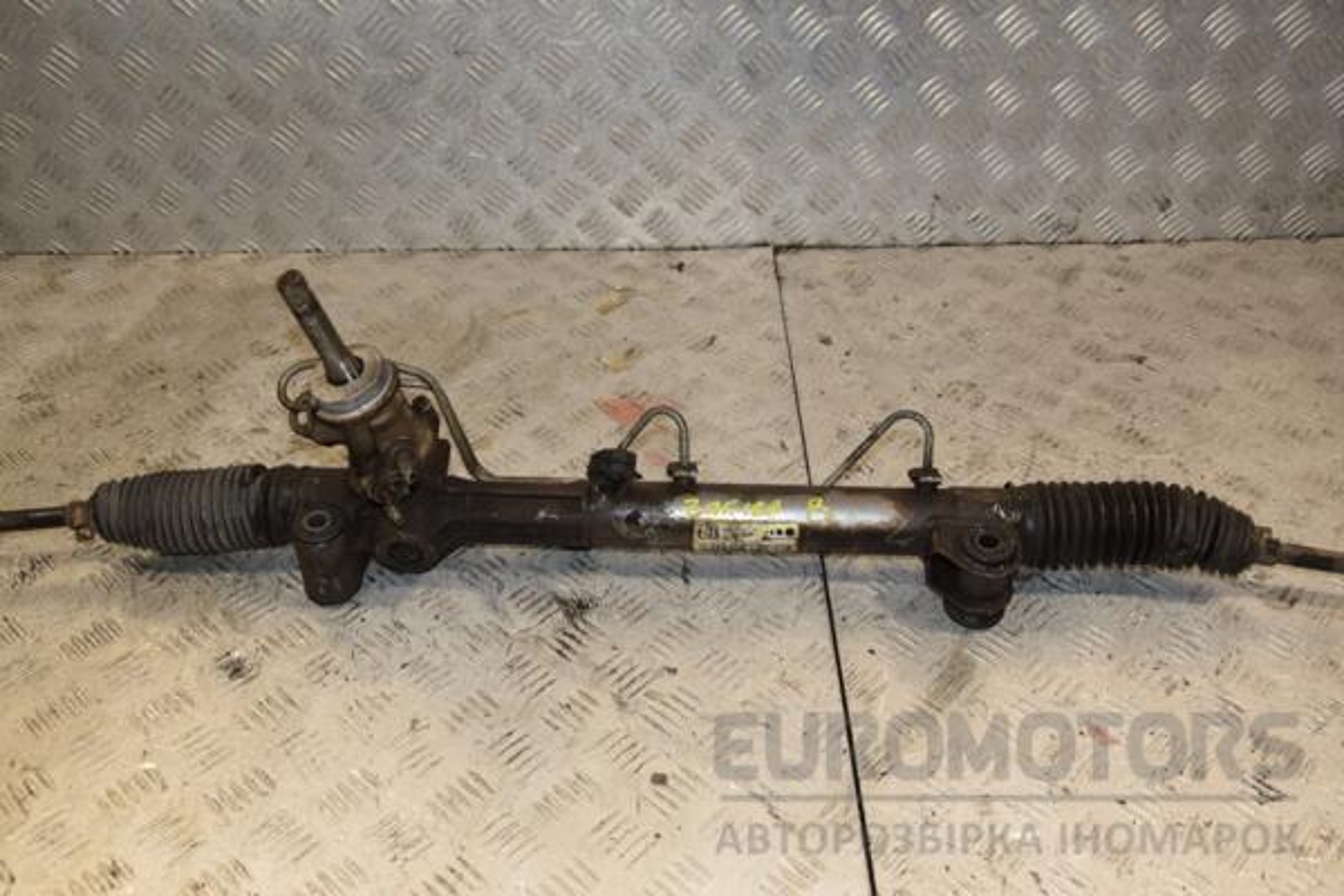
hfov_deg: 53.1
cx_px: 672
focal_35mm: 36
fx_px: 1344
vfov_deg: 36.9
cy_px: 448
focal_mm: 24
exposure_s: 1/200
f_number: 7.1
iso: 800
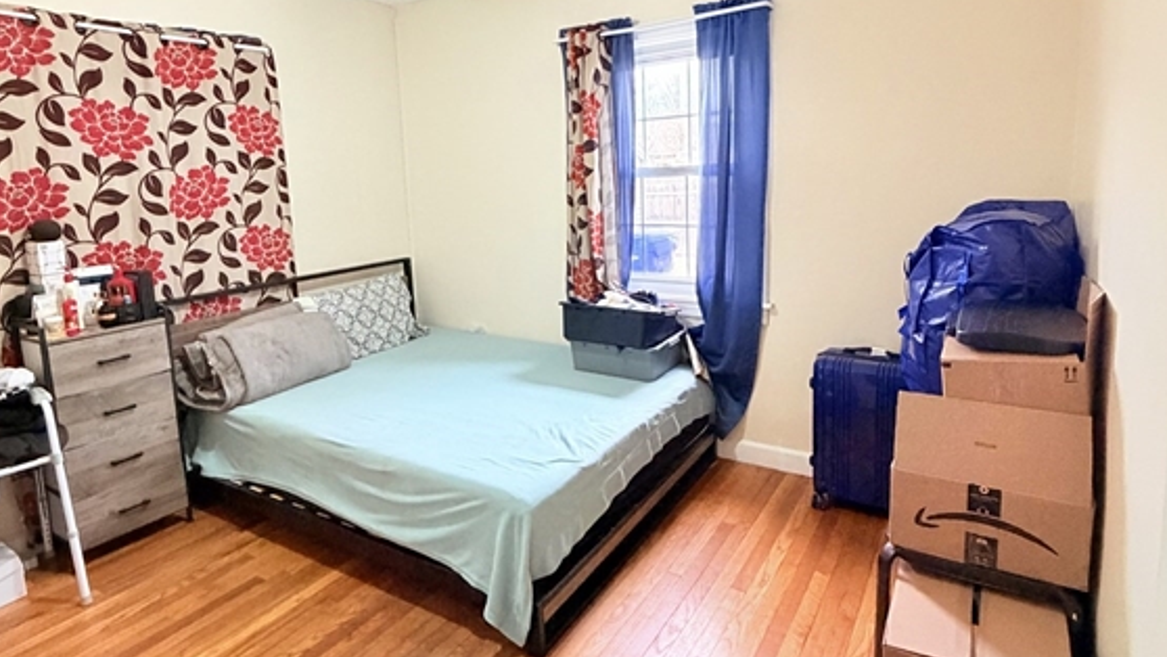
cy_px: 257
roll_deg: +2.4
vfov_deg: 53.2
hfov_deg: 83.8
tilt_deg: -7.8
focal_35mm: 21
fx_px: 650
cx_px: 588
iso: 640
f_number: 2.2
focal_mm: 2.22
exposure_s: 1/60
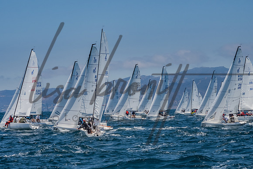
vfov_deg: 10.8
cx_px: 126
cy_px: 84
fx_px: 892
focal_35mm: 127
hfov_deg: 16.1
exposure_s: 1/1250
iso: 640
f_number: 14
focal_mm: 85
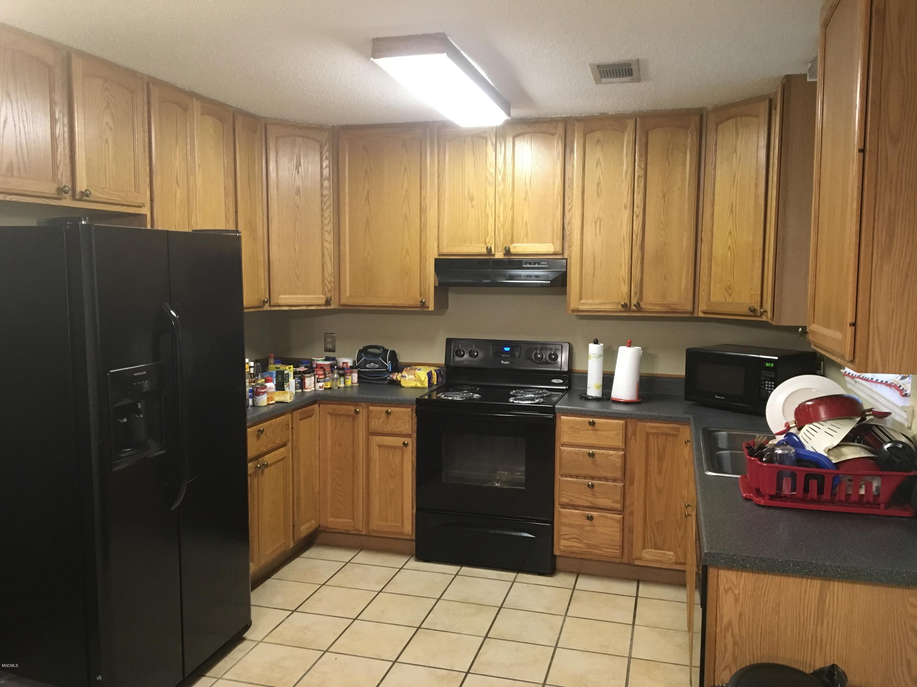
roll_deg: -0.2
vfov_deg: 48.2
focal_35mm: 29
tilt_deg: -6.0
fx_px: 768
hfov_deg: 61.7
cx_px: 458
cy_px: 344
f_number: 2.2
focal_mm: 4.15
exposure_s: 1/17
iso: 200
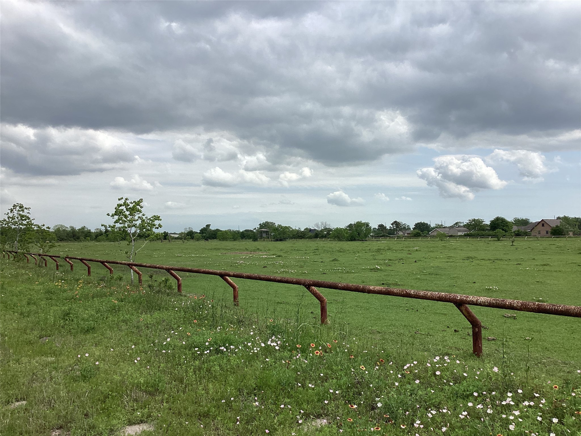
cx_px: 290
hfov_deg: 58.4
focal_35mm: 31
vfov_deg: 45.4
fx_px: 520
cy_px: 218
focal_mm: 3.3
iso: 25
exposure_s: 1/1852
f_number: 2.4
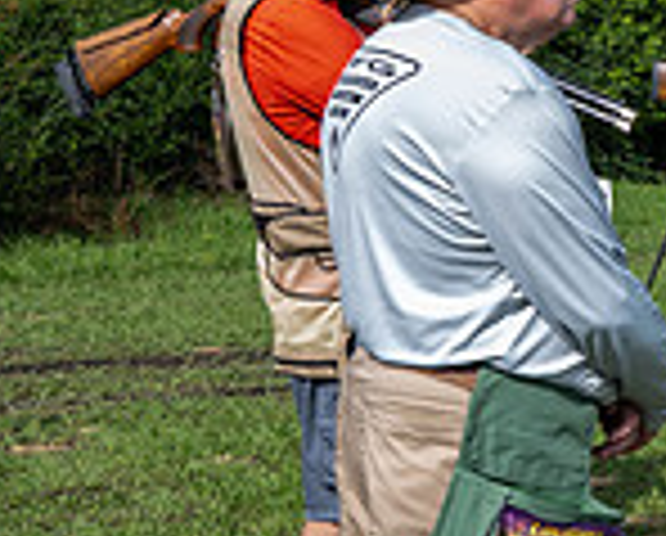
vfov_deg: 17.5
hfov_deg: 17.0
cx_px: 1274
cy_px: 241
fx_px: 1738
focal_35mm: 88
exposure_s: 1/100
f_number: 6.3
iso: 64
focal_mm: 24
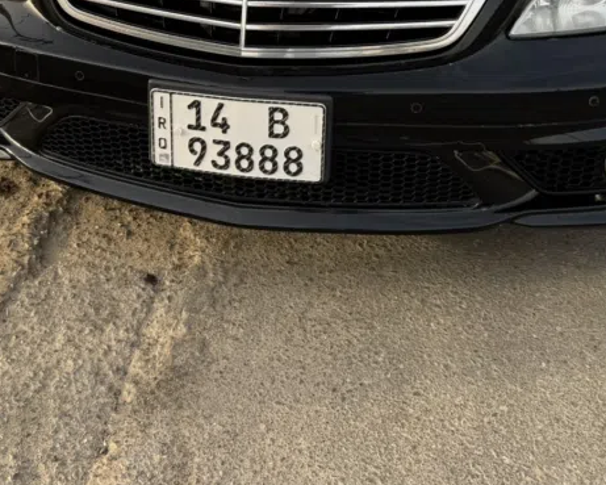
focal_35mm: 52
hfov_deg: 35.5
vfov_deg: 27.6
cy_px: 8
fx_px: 933
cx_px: 184
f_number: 1.78
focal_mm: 6.76
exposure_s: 1/864
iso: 80
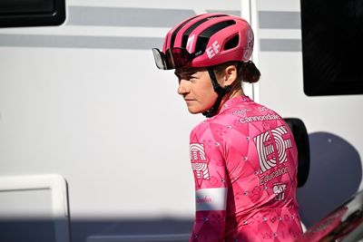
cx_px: 182
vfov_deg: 6.9
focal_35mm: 200
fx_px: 2017
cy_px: 121
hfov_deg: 10.3
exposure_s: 1/2500
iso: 64
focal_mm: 200
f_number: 2.8
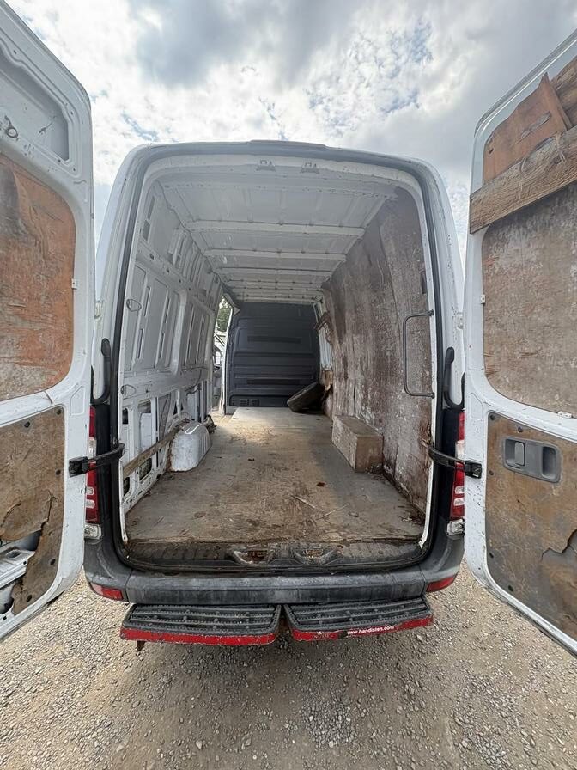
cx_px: 288
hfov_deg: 85.7
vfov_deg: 102.1
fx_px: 311
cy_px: 385
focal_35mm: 14
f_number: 2.2
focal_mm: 2.22
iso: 64
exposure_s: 1/260
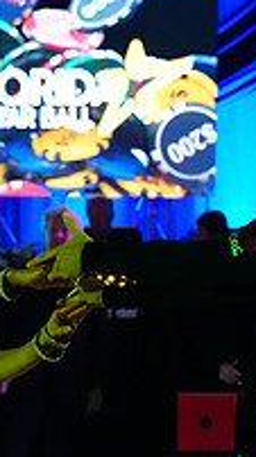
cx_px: 130
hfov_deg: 5.1
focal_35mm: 238
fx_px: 2884
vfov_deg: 8.9
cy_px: 593
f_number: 4
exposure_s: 1/320
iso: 5000
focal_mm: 79
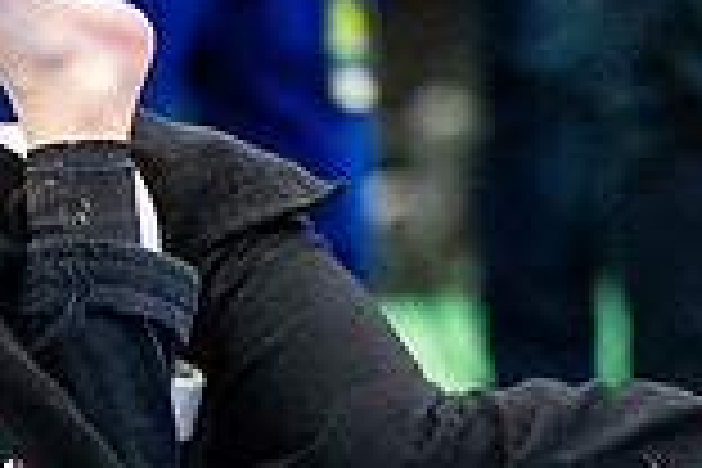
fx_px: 21721
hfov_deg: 1.9
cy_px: 776
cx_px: 0
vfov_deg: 1.2
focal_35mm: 1114
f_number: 2.8
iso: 6400
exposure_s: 1/500
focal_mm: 200
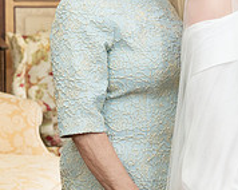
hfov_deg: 12.9
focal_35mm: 147
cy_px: 21
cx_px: 270
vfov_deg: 10.4
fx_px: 1034
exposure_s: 1/250
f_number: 4
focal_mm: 48
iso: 1600
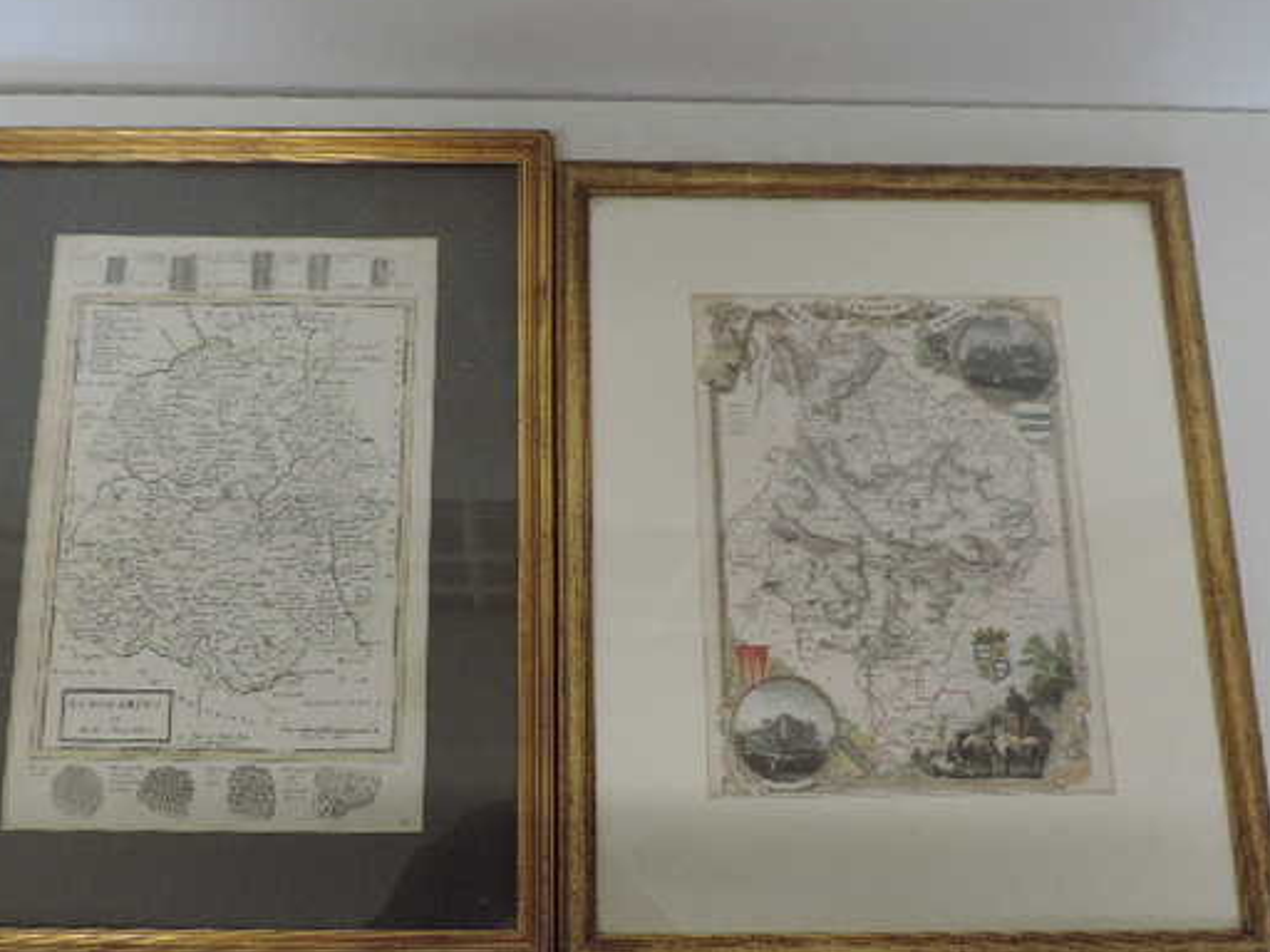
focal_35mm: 35
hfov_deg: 52.4
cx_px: 533
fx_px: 1284
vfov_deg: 40.5
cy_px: 578
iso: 360
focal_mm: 4.9
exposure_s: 1/30
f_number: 3.1
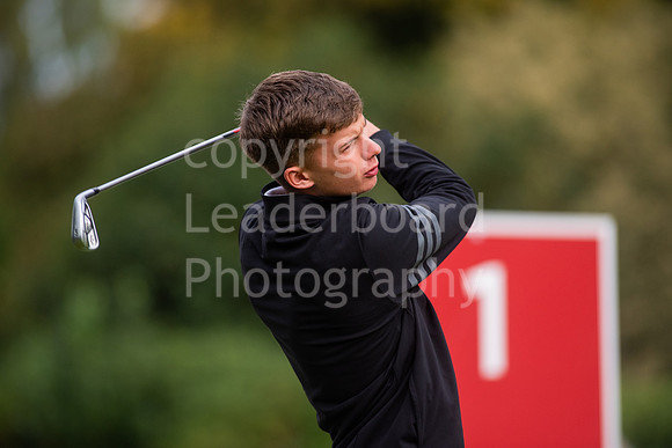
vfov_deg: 4.6
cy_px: 224
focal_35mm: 300
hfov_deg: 6.9
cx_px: 336
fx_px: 5601
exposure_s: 1/2000
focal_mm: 300
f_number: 4
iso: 640
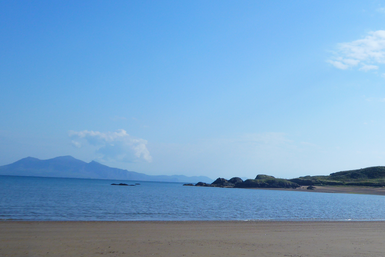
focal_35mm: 65
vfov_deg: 20.9
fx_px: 695
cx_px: 289
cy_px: 158
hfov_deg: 30.4
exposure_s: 1/1300
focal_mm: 7.2
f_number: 3.8
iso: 80
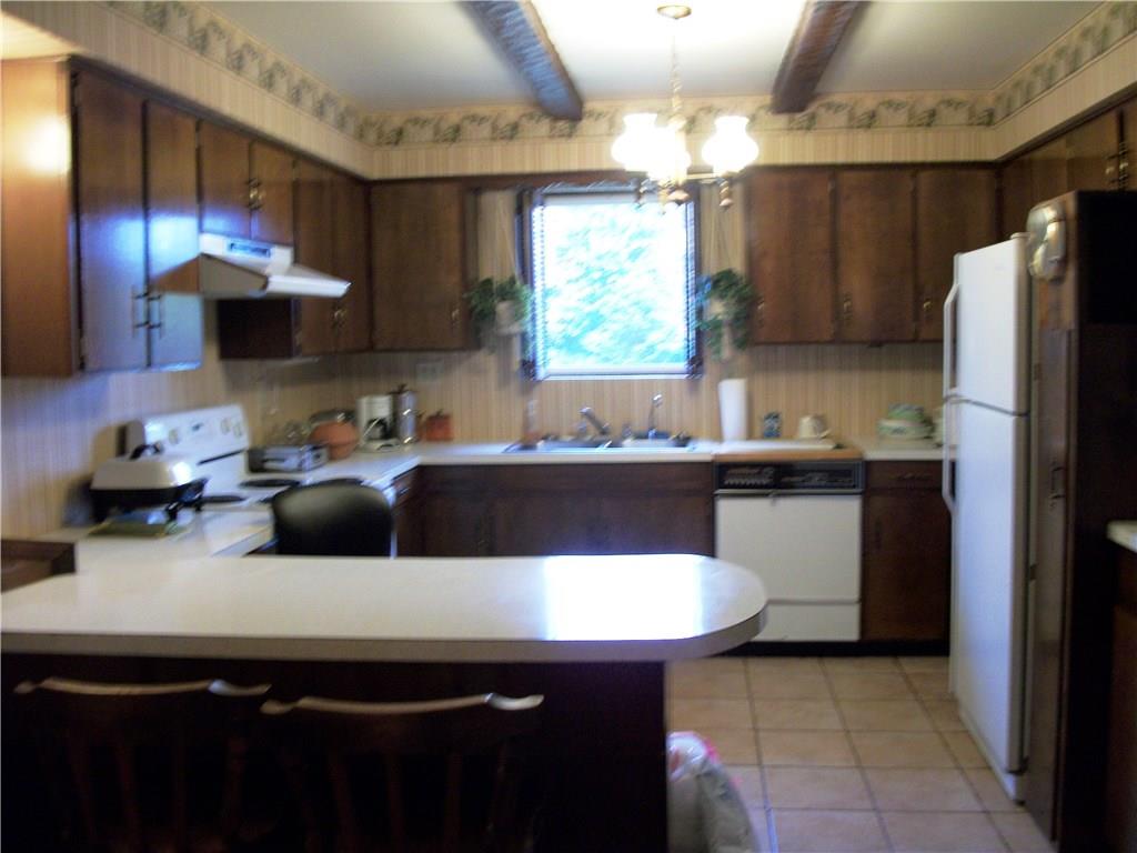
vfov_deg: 44.2
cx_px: 568
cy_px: 426
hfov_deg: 56.8
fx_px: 1051
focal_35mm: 32
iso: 160
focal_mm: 5.7
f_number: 2.9
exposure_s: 1/13
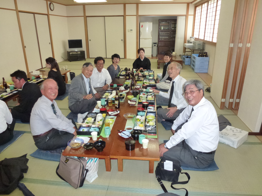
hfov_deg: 71.6
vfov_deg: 56.8
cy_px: 98
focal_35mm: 24
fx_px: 182
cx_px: 131
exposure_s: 1/60
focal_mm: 4.3
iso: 320
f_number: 3.3
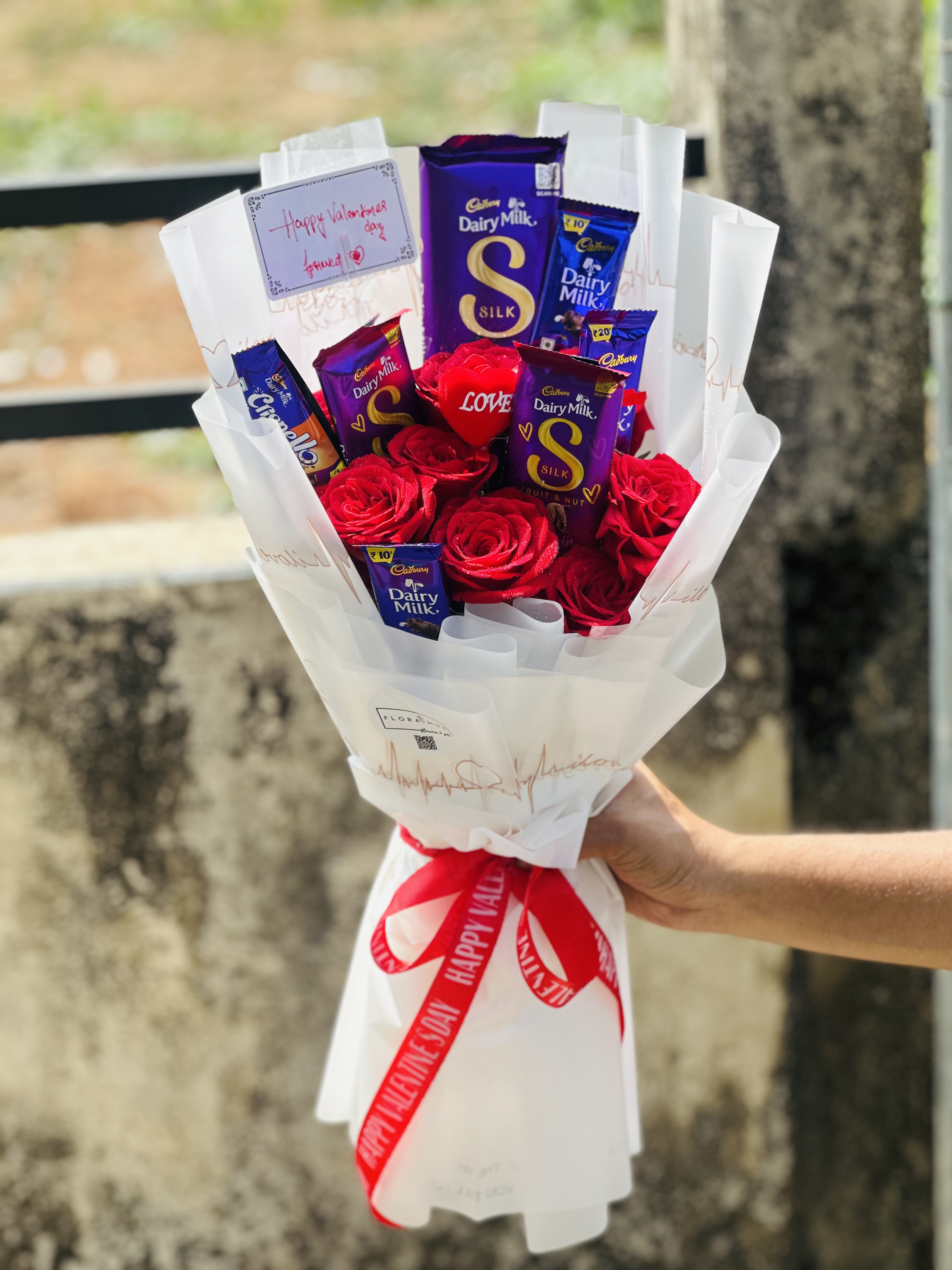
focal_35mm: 77
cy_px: 635
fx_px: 2824
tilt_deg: -21.5
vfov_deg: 25.3
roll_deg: +4.1
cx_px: 476
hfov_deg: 19.1
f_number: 2.8
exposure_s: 1/318
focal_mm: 9
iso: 32
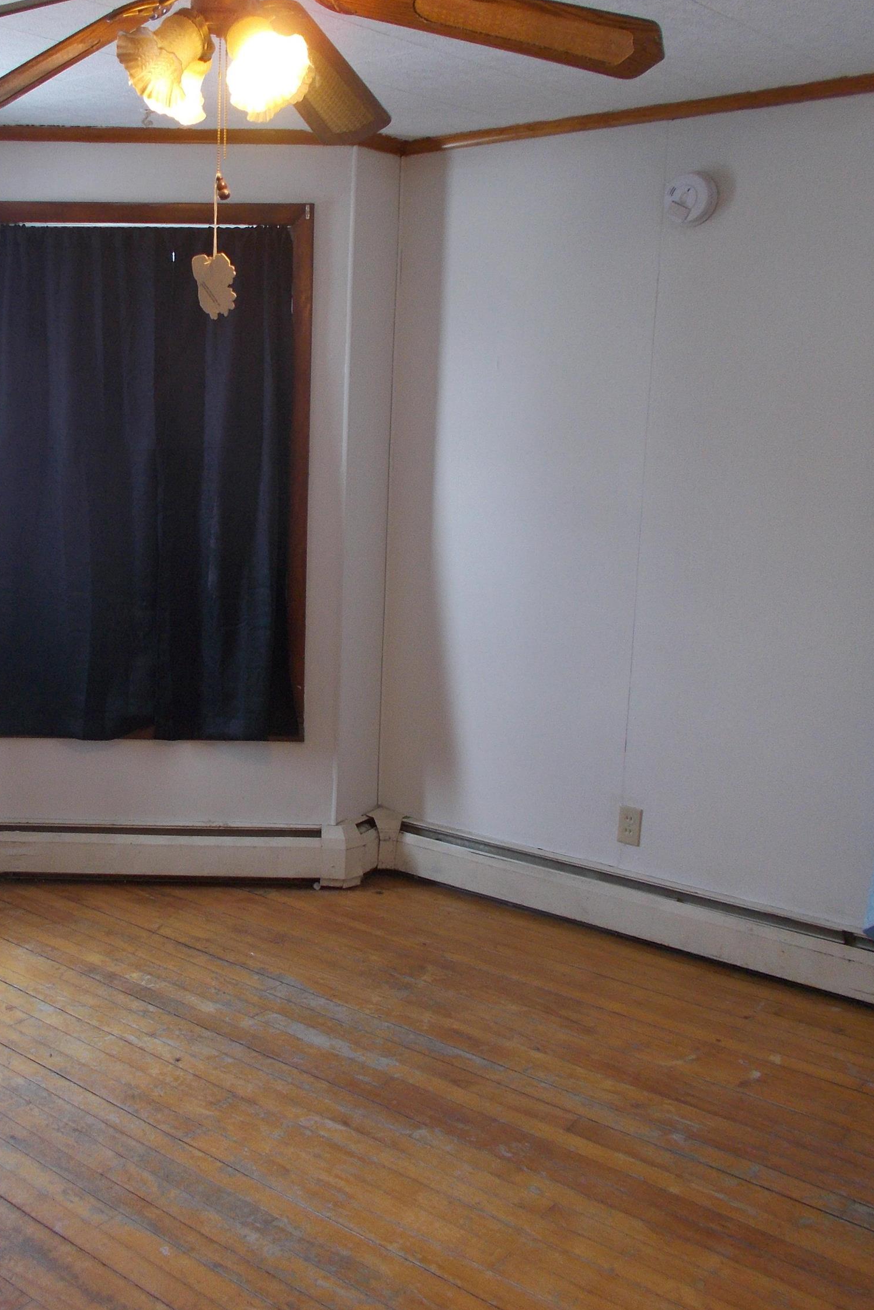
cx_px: 189
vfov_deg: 51.9
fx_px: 1347
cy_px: 645
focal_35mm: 37
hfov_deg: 34.9
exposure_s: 1/25
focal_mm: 4.6
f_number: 3.2
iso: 125
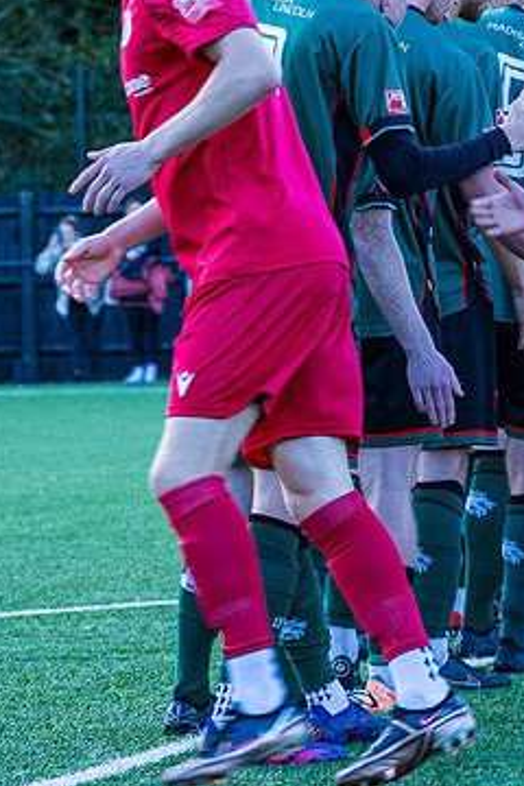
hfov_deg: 5.9
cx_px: 678
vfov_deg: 8.9
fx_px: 5043
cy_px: 334
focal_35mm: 231
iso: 200
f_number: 5
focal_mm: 82
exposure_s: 1/160
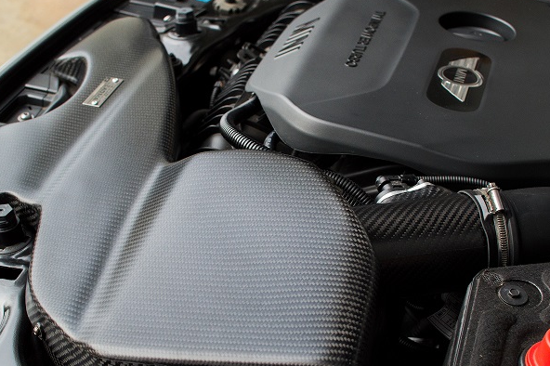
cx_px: 235
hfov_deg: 30.2
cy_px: 220
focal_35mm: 67
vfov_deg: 20.4
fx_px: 1017
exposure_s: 1/400
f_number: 5.6
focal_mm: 35
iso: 800
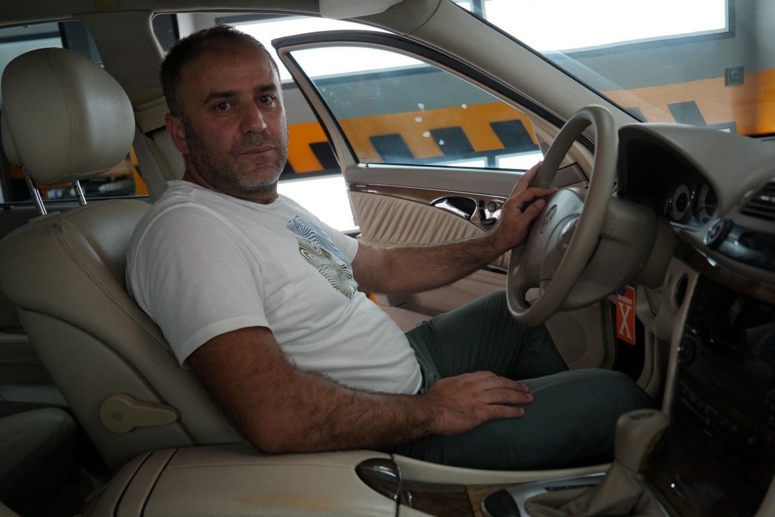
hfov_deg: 61.9
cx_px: 388
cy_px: 258
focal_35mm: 30
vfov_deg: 43.6
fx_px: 646
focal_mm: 30
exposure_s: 1/640
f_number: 4
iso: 2000
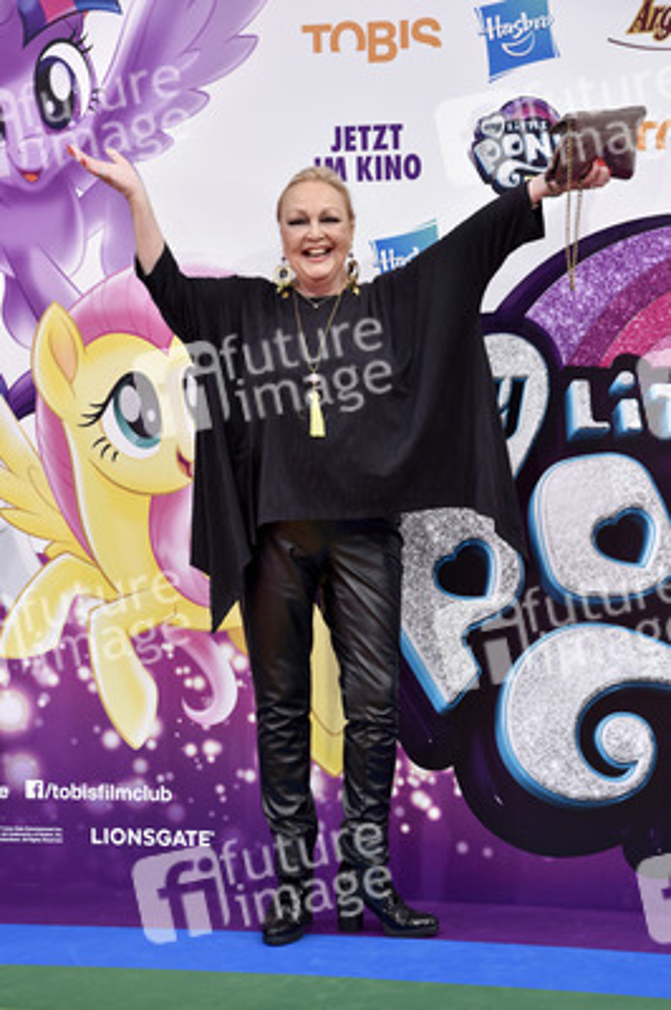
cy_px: 505
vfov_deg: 23.7
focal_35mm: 86
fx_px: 2408
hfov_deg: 15.9
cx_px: 336
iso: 400
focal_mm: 86
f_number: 8
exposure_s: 1/200
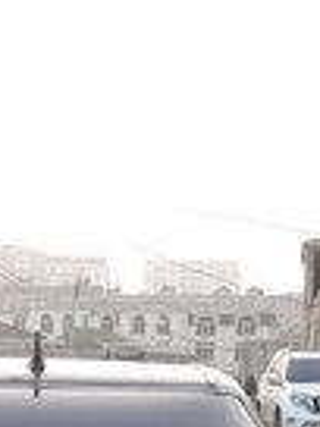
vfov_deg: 16.8
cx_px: 104
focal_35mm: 102
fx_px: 1257
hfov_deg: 14.5
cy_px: 710
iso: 80
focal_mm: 3.7
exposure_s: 1/100
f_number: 1.9
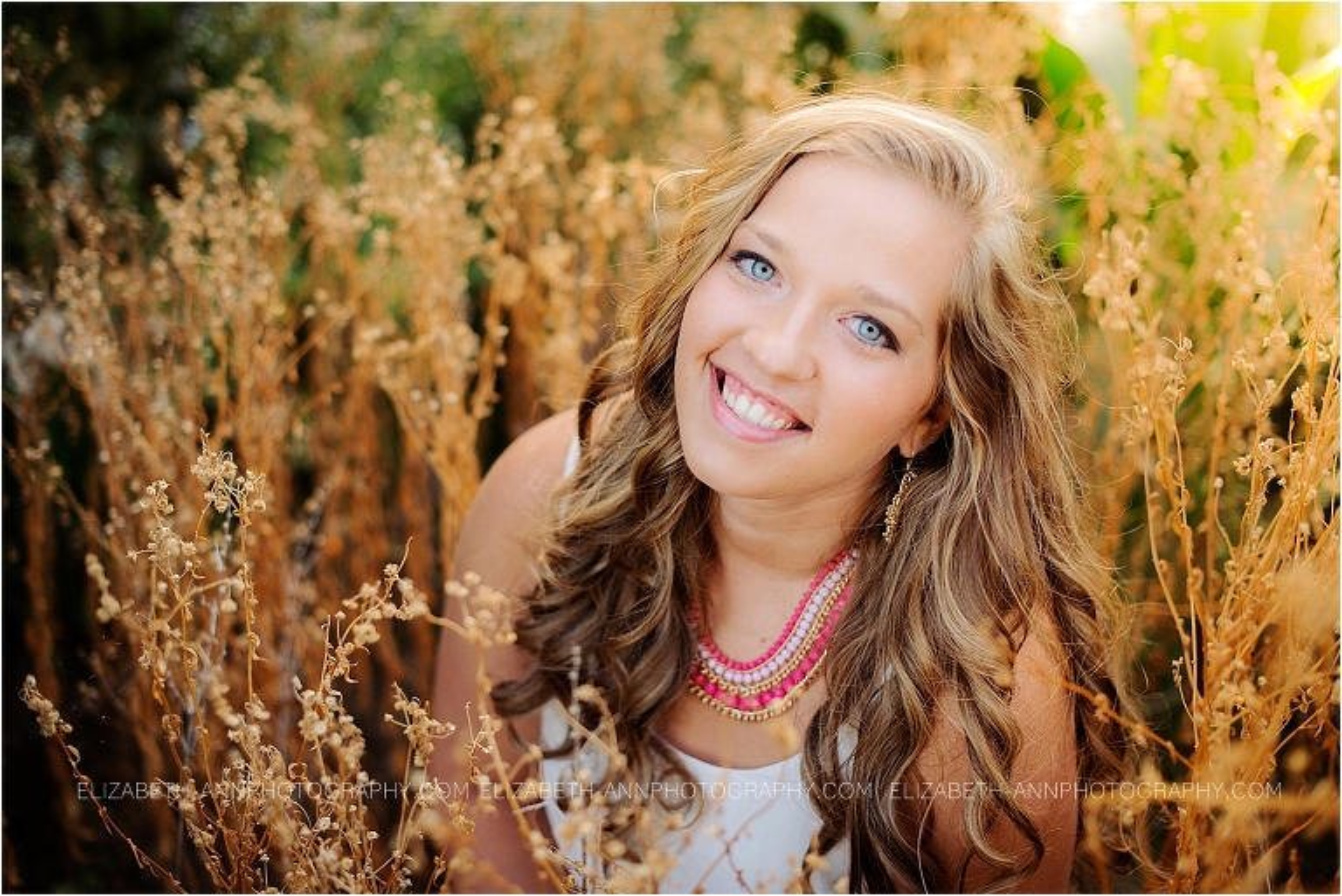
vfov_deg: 27.0
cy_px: 448
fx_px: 1865
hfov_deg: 39.6
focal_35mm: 50
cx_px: 671
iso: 400
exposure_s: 1/640
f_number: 2.2
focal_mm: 50
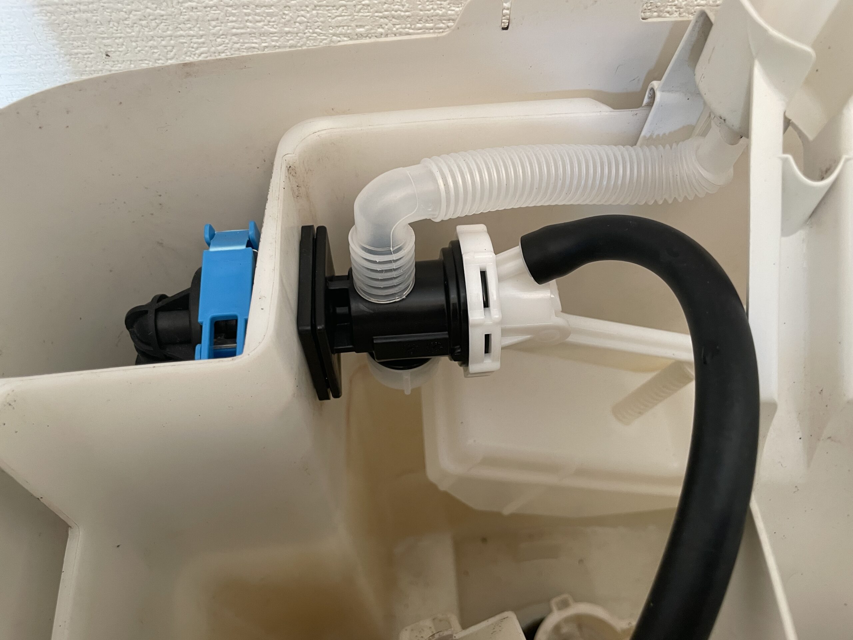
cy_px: 320
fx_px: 641
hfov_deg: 67.3
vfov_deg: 53.1
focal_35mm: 26
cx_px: 426
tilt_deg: -57.6
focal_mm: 4.2
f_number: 1.6
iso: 125
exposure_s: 1/50
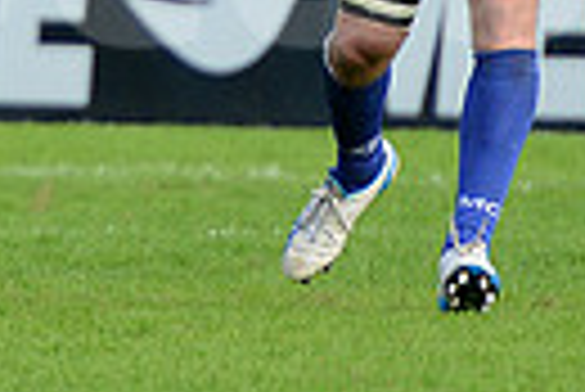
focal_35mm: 1205
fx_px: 19603
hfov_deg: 1.7
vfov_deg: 1.1
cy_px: -106
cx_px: -540
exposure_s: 1/500
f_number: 4
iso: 500
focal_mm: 270
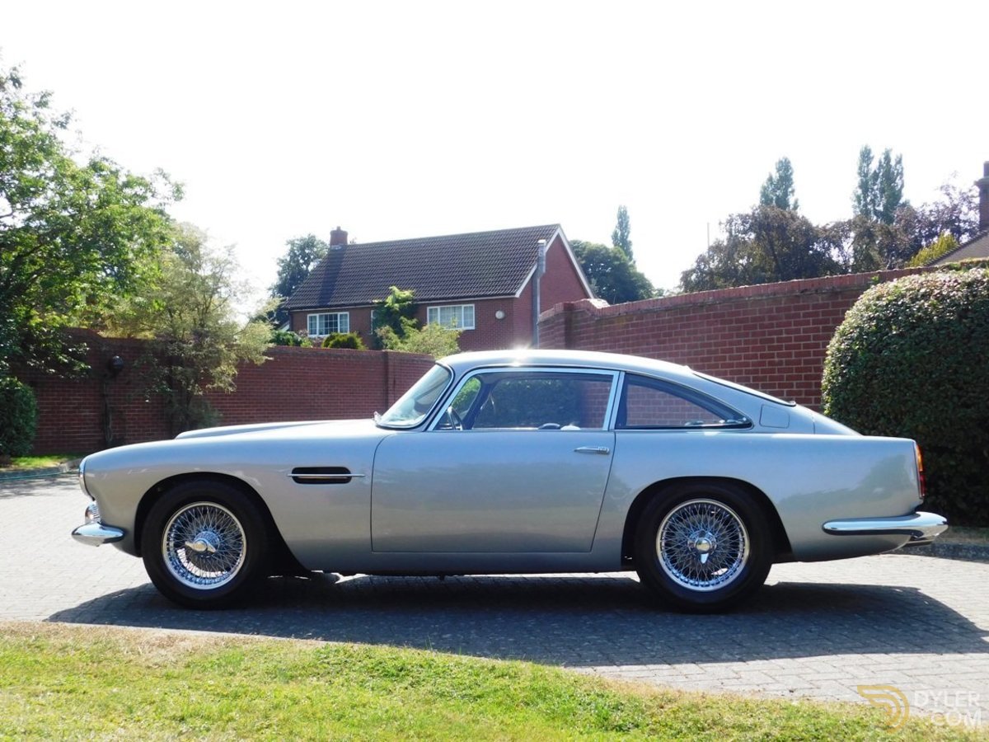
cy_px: 371
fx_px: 1143
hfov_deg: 46.8
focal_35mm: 40
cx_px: 494
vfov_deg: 36.0
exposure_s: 1/640
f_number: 3.6
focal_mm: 7.1
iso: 125
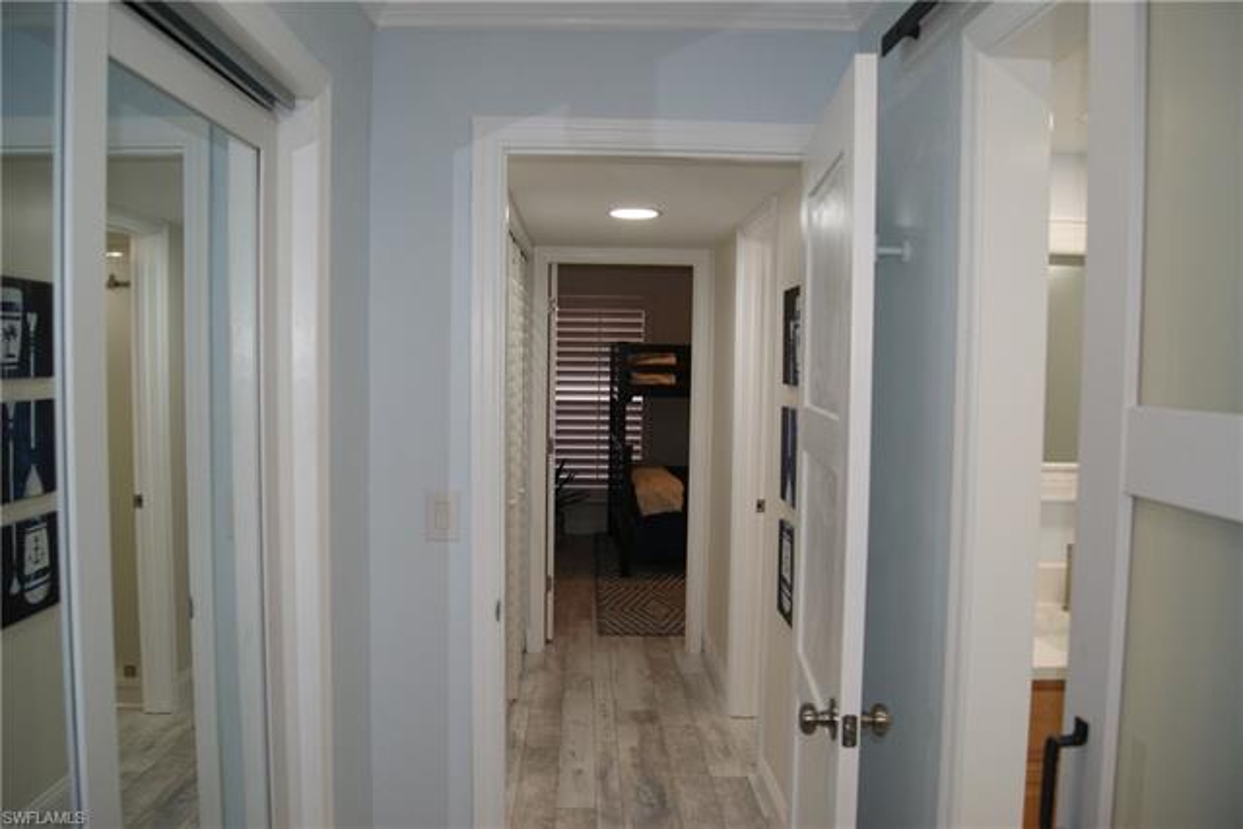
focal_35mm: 27
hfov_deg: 67.4
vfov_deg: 48.0
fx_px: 932
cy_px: 414
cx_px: 622
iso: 400
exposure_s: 1/160
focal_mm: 18
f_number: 4
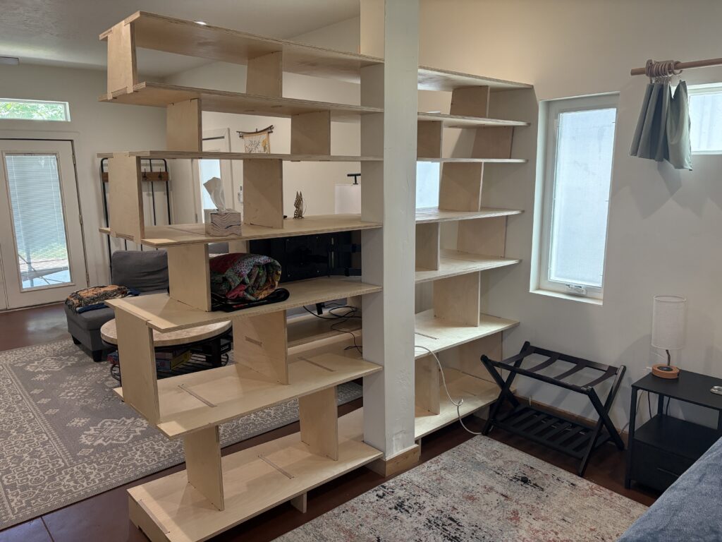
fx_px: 542
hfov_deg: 67.3
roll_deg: +0.9
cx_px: 361
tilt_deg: -10.3
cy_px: 271
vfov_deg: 53.1
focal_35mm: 26
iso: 200
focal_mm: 5.96
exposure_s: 1/120
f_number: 1.6
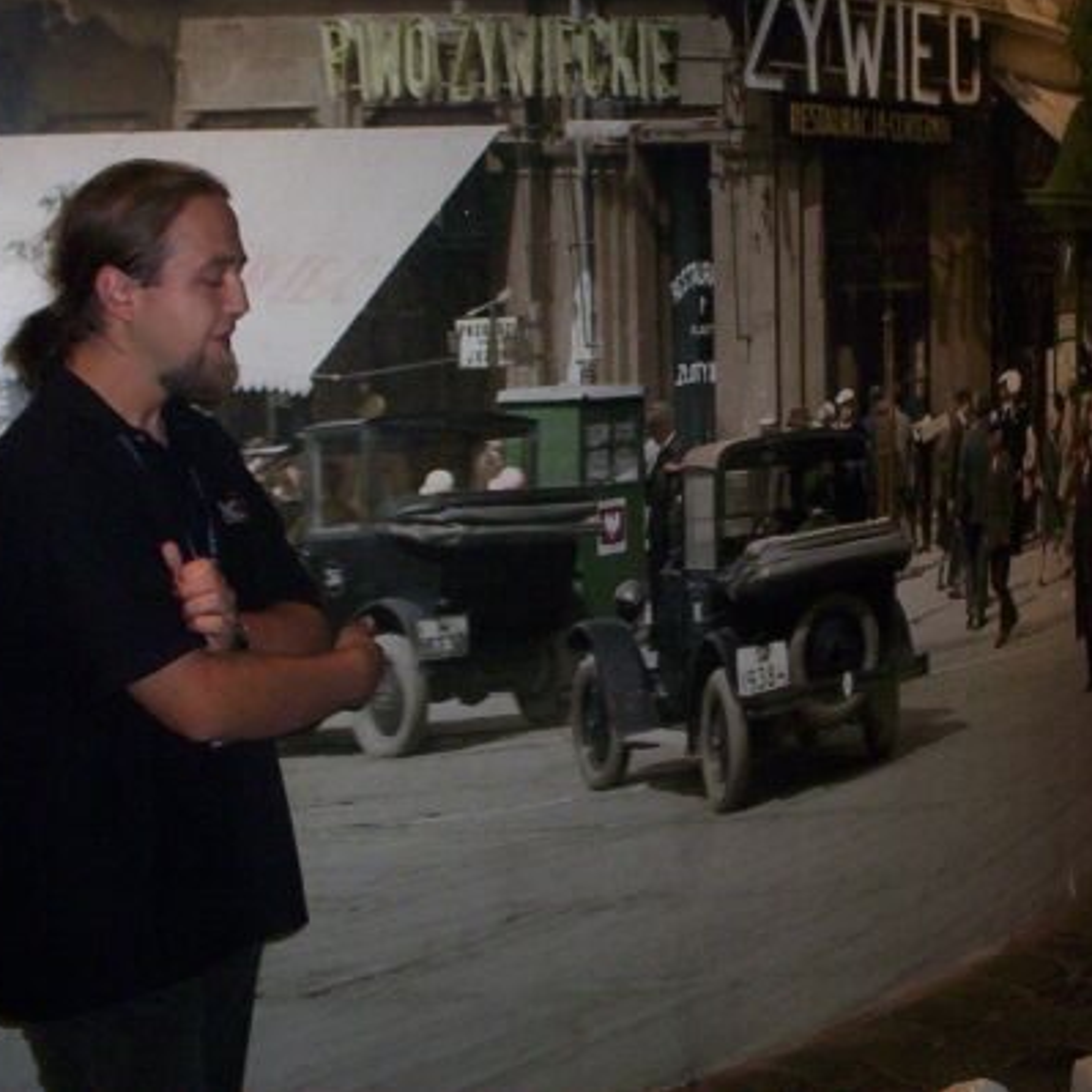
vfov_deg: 31.5
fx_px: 1927
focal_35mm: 54
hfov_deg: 31.3
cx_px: 747
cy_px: 434
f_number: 4.5
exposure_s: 1/60
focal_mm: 4.99
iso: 140
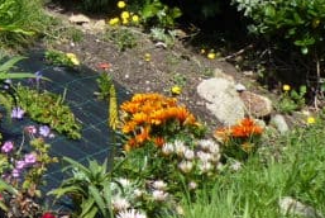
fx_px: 1347
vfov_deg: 8.8
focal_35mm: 149
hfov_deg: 13.3
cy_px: -203
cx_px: -89
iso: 100
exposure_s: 1/800
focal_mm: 6.4
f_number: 4
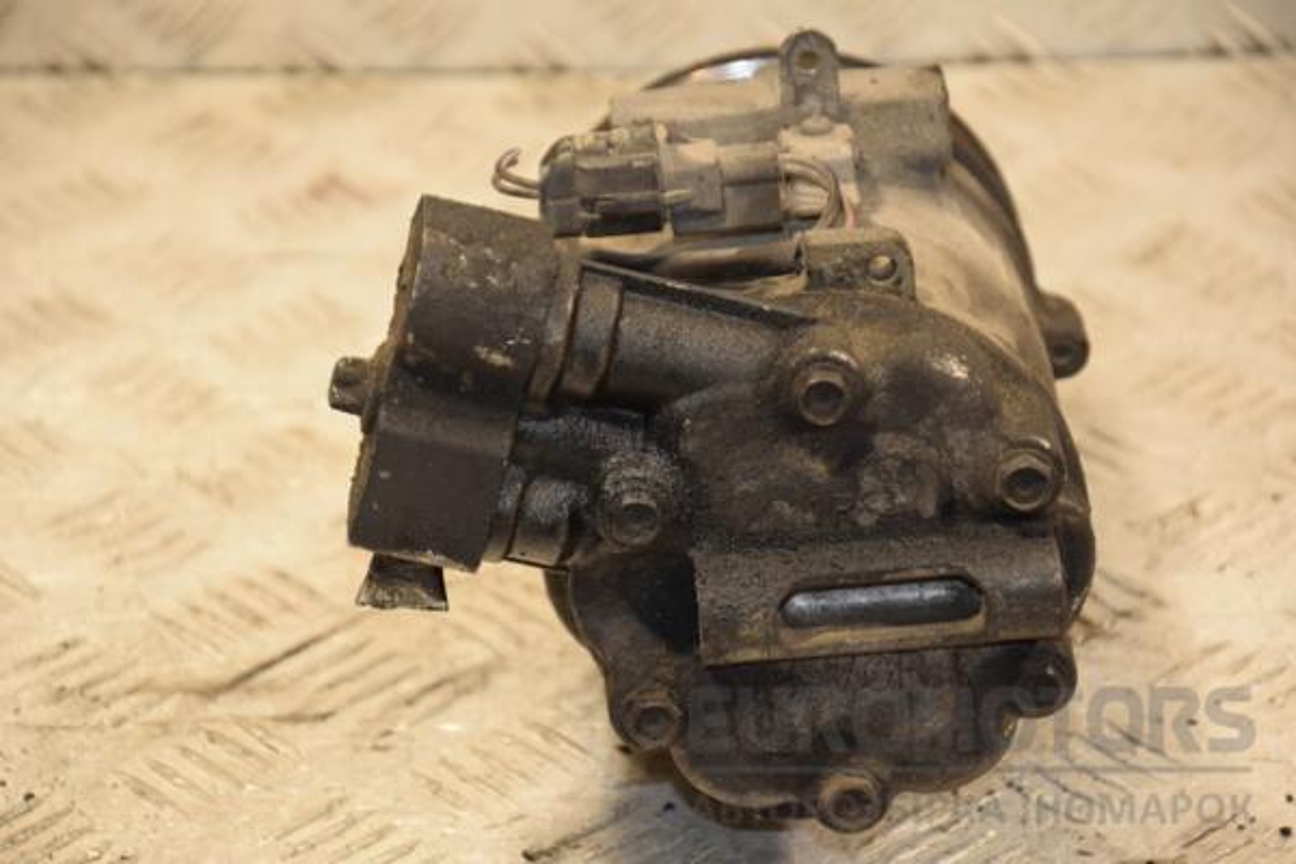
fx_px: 5670
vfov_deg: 8.7
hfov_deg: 13.0
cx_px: 648
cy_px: 432
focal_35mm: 158
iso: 800
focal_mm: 105
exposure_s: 1/125
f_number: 5.6
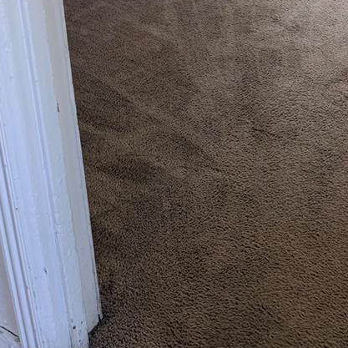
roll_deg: +0.8
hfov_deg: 27.5
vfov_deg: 23.8
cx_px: 283
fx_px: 694
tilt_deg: -20.1
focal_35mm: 61
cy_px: -134
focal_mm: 6.76
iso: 125
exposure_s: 1/208
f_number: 1.78
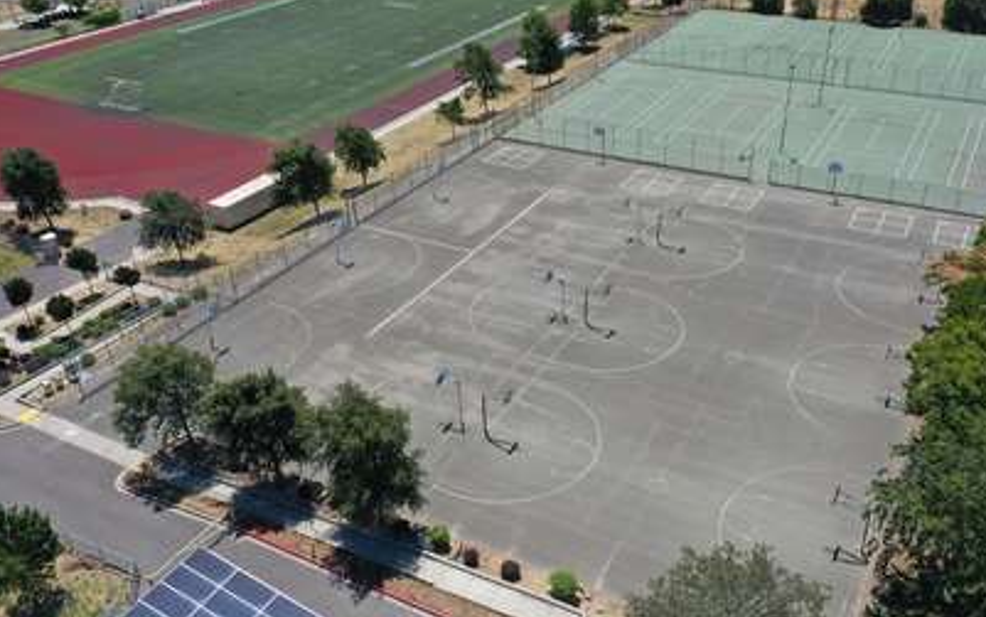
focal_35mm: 32
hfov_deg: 59.6
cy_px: 359
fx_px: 860
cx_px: 534
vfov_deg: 39.4
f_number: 5.6
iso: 100
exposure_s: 1/500
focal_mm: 10.26
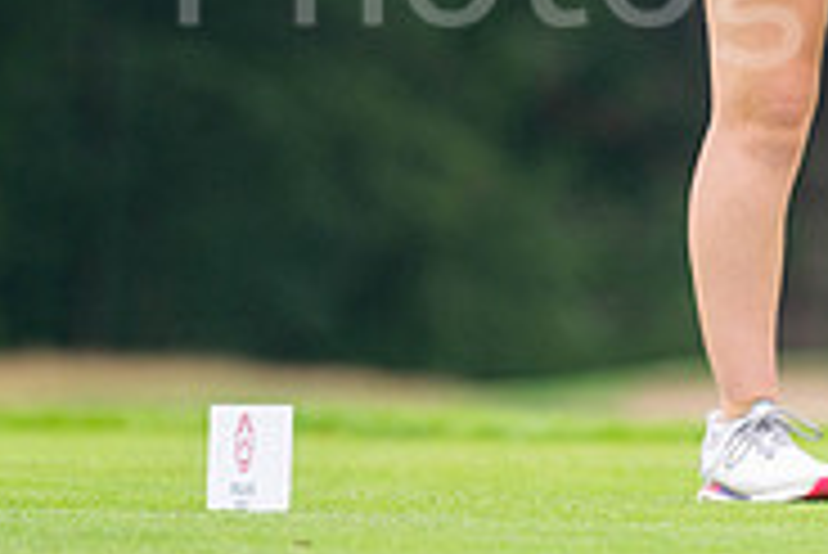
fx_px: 21751
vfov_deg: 1.5
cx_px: 760
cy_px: -259
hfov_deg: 2.2
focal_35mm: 945
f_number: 4
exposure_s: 1/800
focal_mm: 300
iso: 500
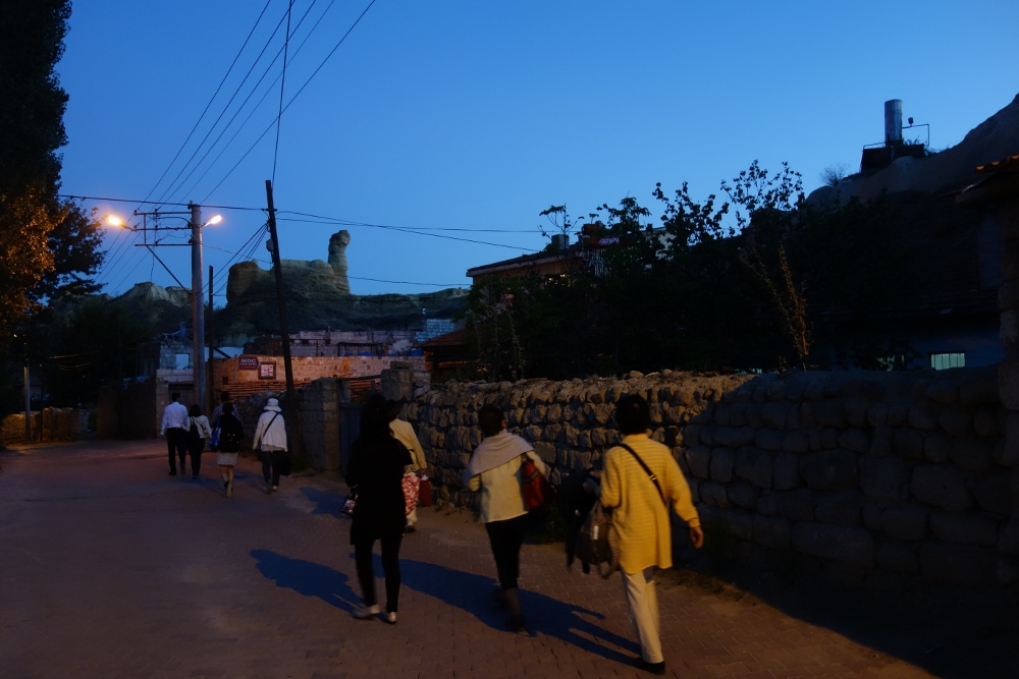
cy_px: 340
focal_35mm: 28
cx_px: 510
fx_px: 793
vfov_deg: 46.4
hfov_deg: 65.5
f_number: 1.8
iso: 800
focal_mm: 10.4
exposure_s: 1/40
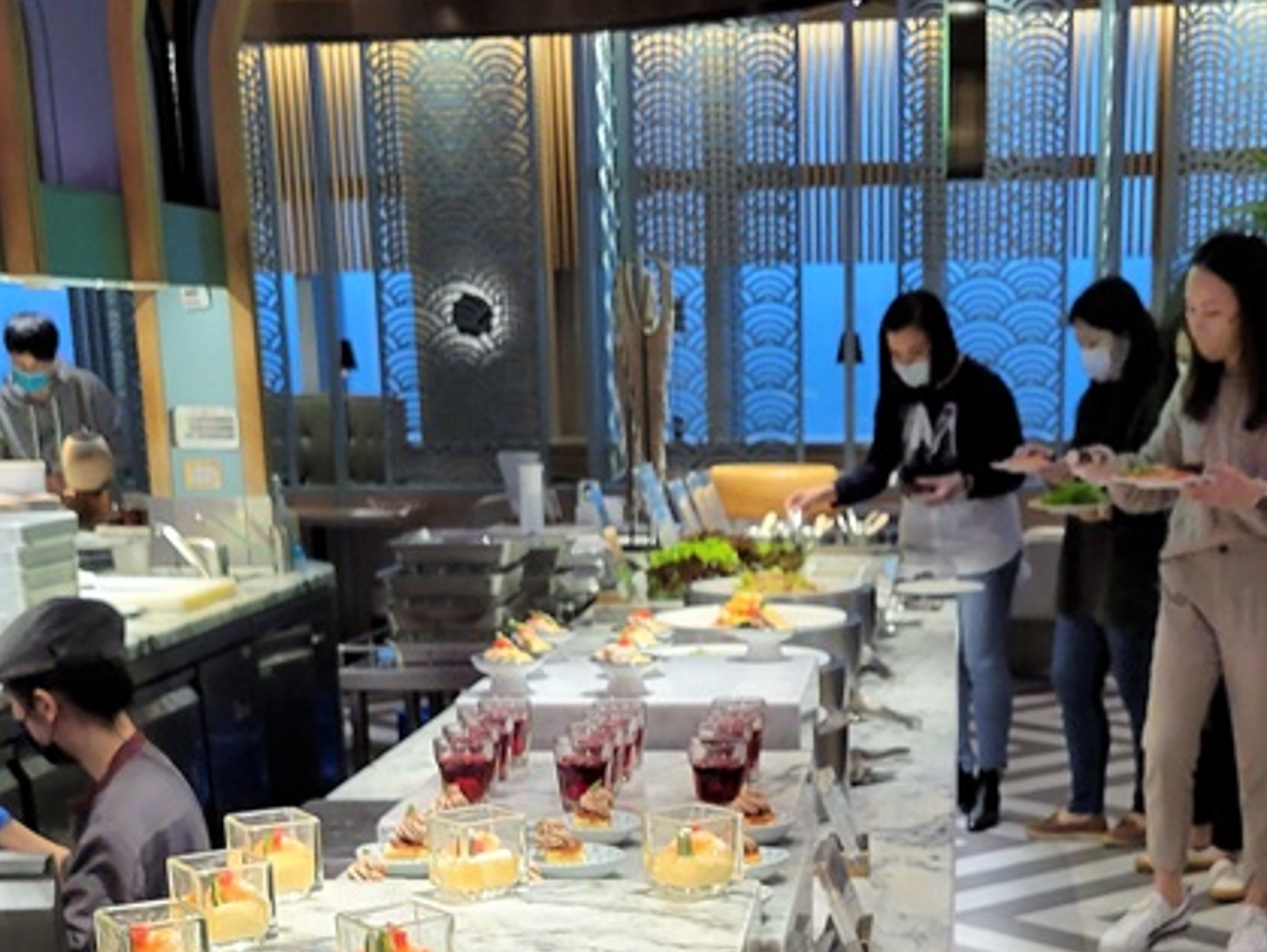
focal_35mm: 62
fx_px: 2271
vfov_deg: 22.5
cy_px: 1018
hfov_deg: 31.0
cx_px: 801
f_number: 1.8
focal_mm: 5.4
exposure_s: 1/59
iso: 200
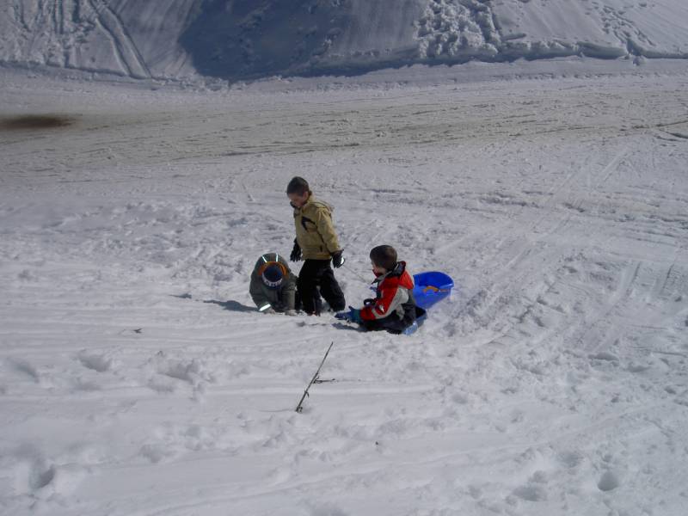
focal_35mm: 39
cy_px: 258
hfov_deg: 47.9
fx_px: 775
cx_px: 344
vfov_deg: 36.8
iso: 100
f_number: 4.7
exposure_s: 1/2000
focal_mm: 8
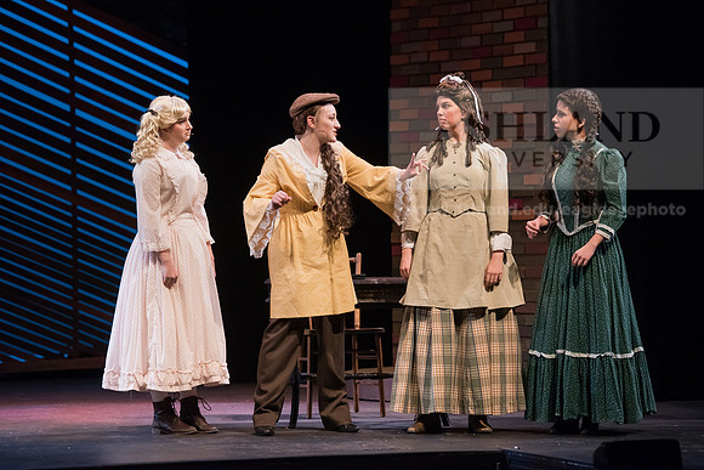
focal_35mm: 145
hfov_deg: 14.2
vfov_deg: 9.5
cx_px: 352
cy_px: 235
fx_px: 2836
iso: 4000
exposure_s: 1/320
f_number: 3.2
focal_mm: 145
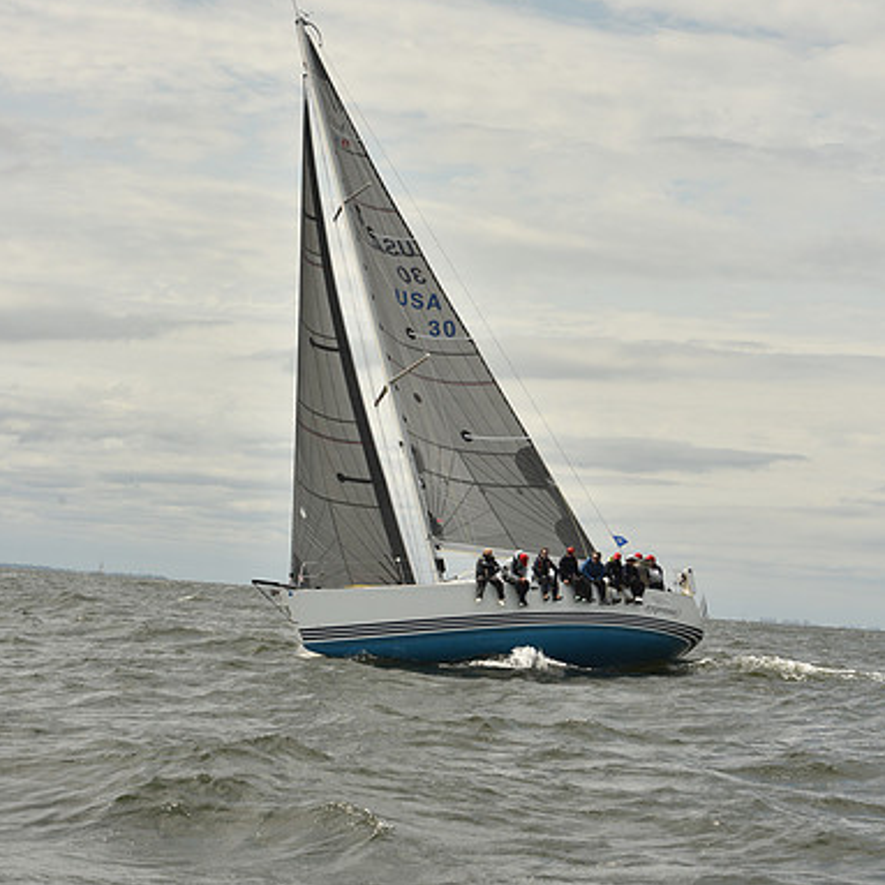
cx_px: 440
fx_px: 2603
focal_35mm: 90
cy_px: 289
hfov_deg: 19.3
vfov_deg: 19.2
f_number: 10
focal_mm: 70
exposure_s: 1/800
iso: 250
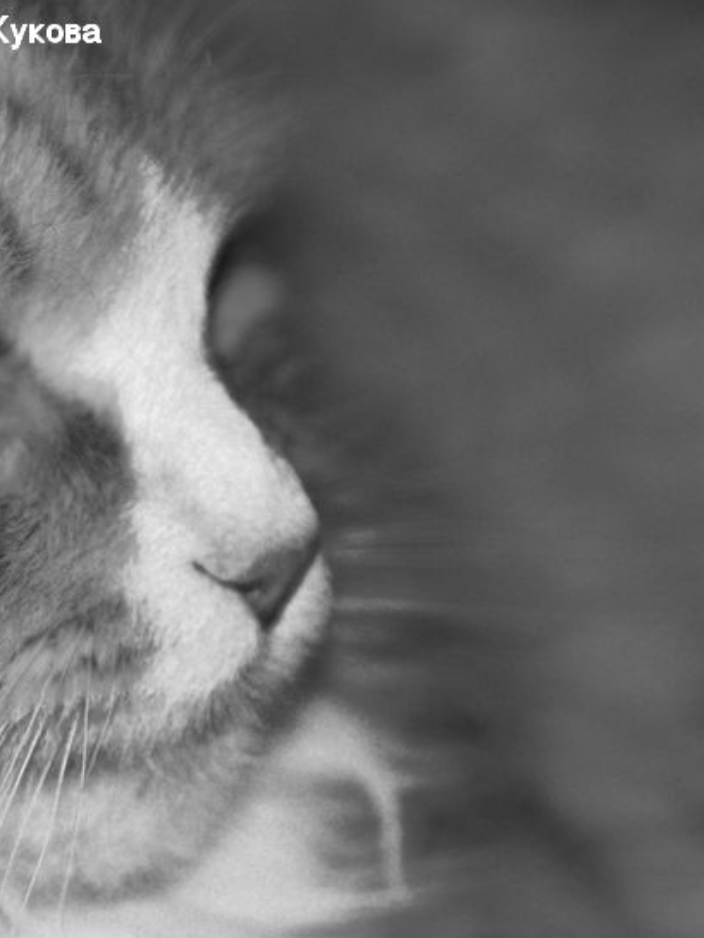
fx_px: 7237
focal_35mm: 267
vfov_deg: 7.4
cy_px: 508
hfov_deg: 5.6
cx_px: 120
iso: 200
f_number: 5.6
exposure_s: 1/60
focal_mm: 112
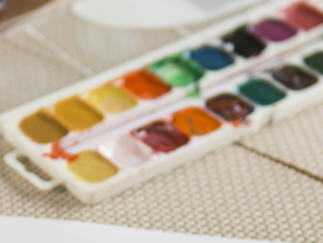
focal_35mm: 186
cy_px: 316
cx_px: 73
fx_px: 1736
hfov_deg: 10.6
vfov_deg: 7.9
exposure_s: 1/125
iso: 100
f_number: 1.4
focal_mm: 30
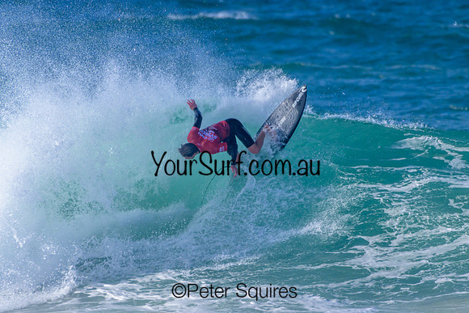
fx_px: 13030
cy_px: 156
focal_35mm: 1000
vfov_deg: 1.4
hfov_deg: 2.1
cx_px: 234
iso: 1000
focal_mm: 1000
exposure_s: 1/2500
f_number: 11
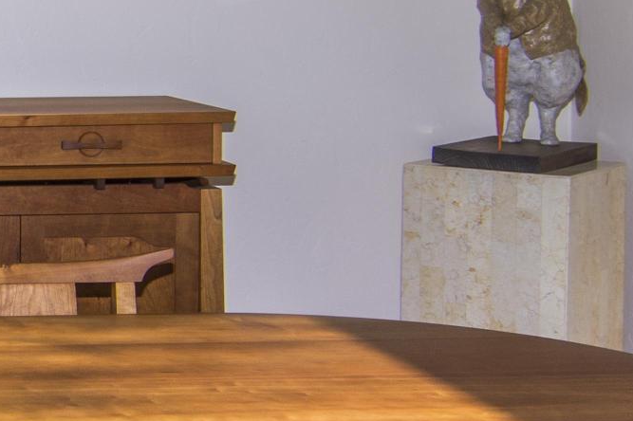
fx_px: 1423
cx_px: -207
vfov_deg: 16.8
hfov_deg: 22.3
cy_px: 249
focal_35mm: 81
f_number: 8
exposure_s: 1/80
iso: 100
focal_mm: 12
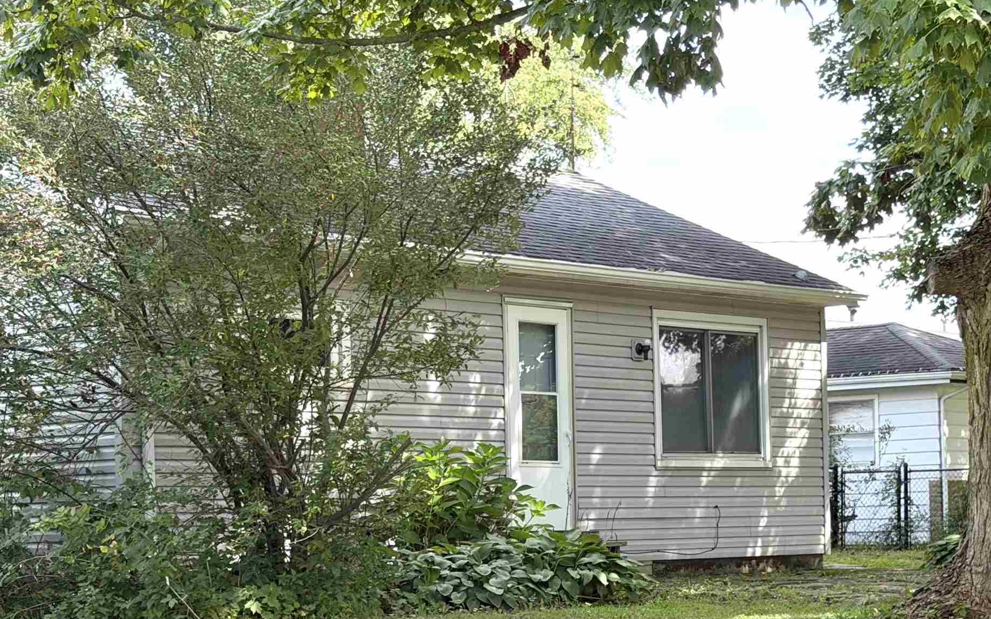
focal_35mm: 85
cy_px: 503
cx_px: 612
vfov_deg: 15.3
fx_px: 2295
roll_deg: +1.4
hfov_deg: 24.3
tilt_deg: -0.2
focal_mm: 6.76
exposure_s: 1/928
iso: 100
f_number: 1.78
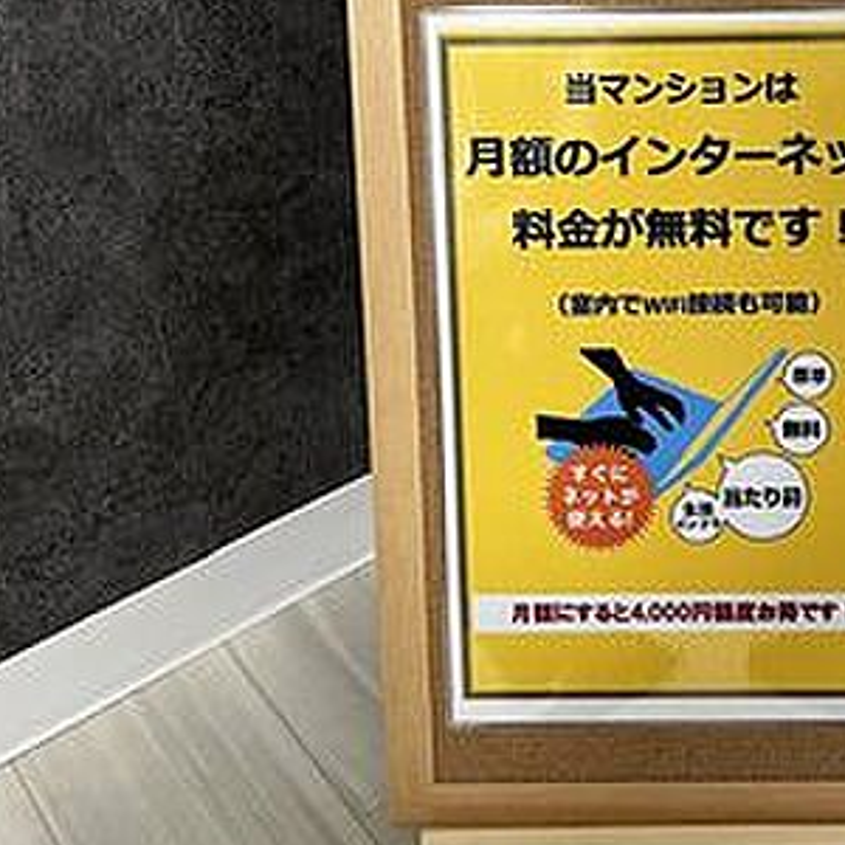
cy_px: 335
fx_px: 1270
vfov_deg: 36.6
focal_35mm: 46
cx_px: 648
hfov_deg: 35.8
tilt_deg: -37.4
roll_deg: -1.4
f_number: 1.6
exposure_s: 1/50
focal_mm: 5.1
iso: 100
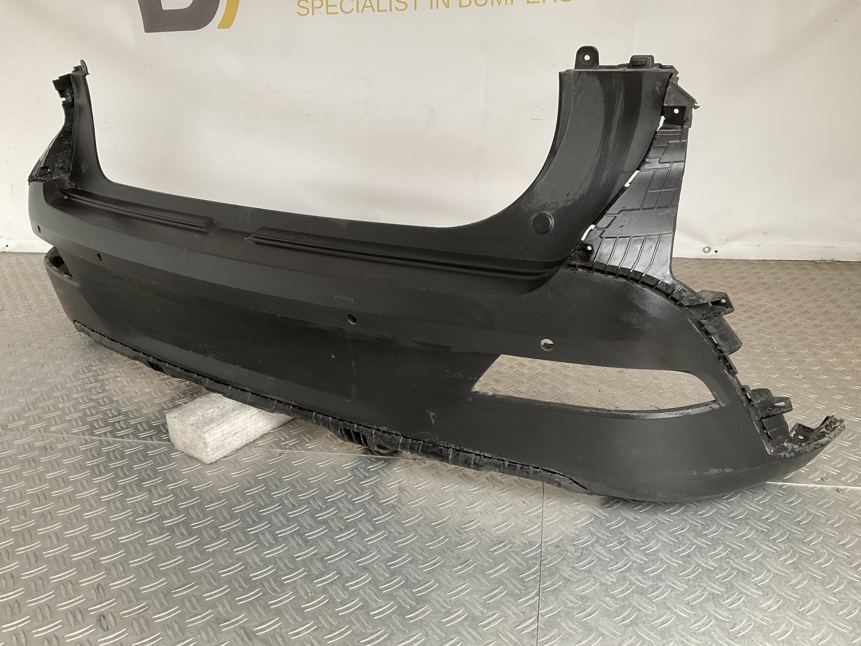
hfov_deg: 61.7
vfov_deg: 48.2
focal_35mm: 29
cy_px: 323
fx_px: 721
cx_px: 430
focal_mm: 3
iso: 40
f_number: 1.8
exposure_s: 1/50
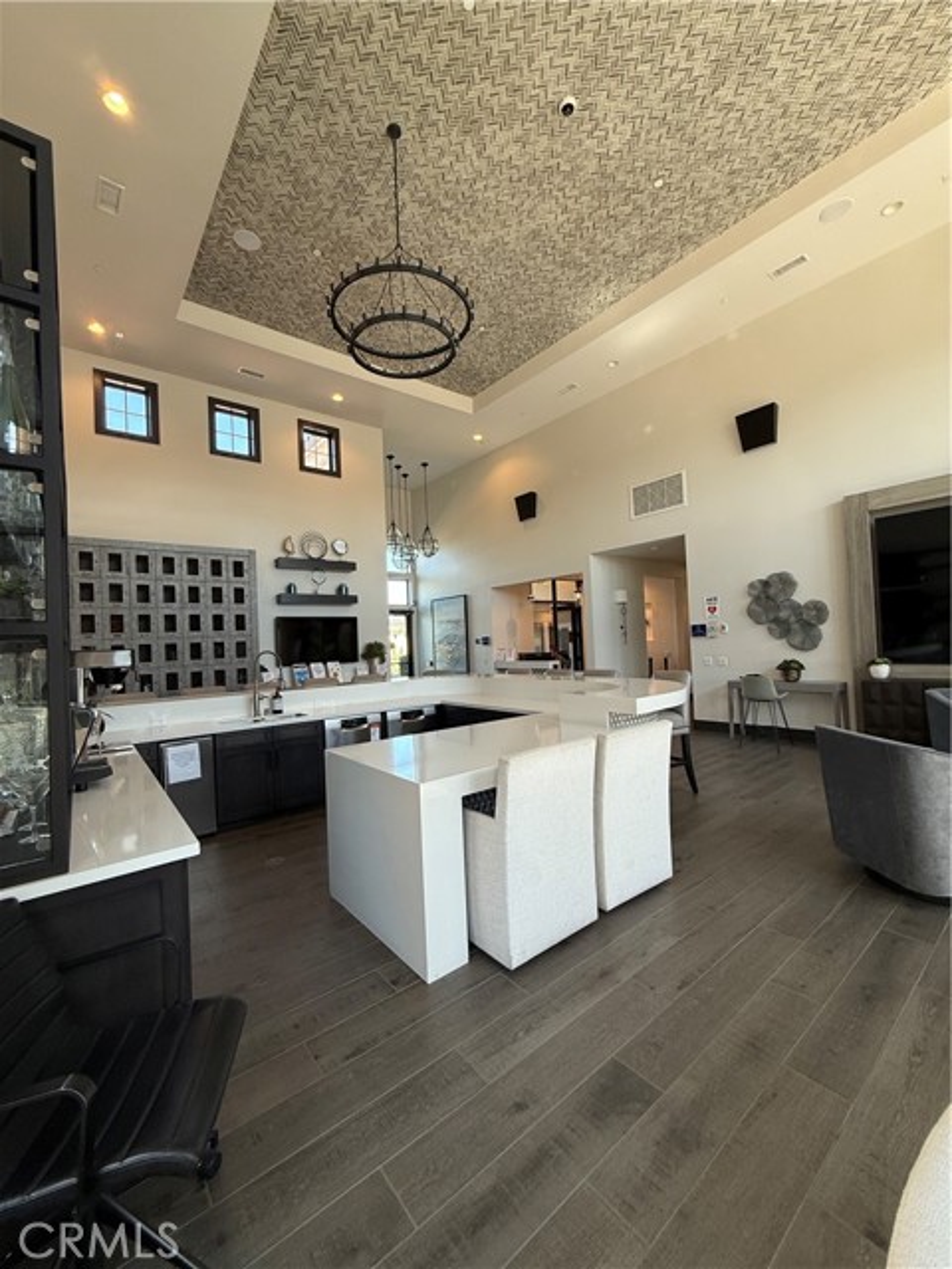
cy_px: 634
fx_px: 513
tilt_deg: +2.9
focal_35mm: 14
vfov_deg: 102.1
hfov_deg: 85.7
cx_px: 476
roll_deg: +1.6
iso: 100
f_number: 2.2
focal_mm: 2.22
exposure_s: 1/120
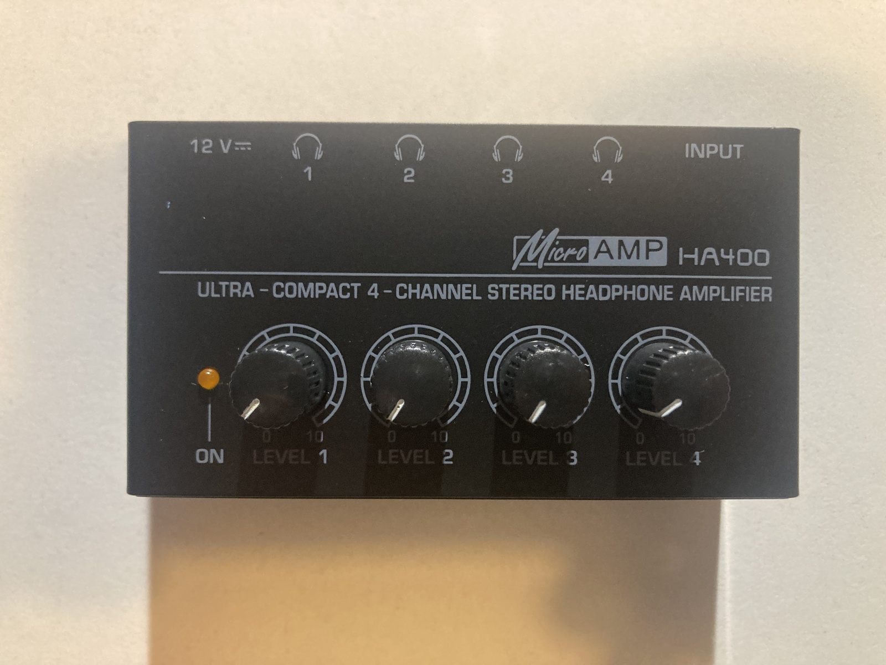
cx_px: 443
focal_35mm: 28
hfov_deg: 63.4
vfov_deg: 49.7
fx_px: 717
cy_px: 332
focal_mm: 3.99
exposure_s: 1/33
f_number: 1.8
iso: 250
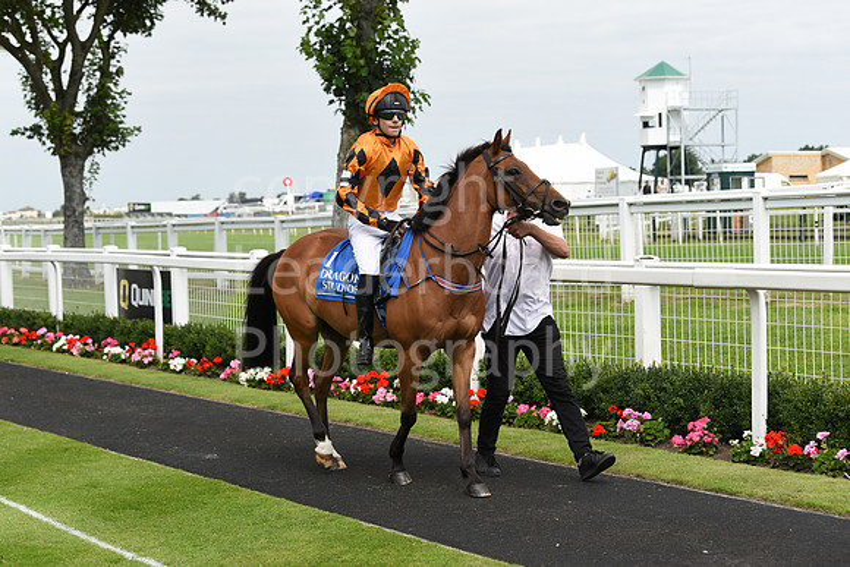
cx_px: 425
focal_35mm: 70
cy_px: 284
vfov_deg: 19.5
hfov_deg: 28.8
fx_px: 1653
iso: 400
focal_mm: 70
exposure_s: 1/2500
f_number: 5
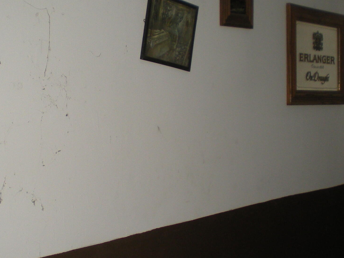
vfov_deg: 18.9
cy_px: 146
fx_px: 775
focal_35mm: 78
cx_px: 159
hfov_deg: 25.0
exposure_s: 1/60
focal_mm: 6.3
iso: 95
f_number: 3.1
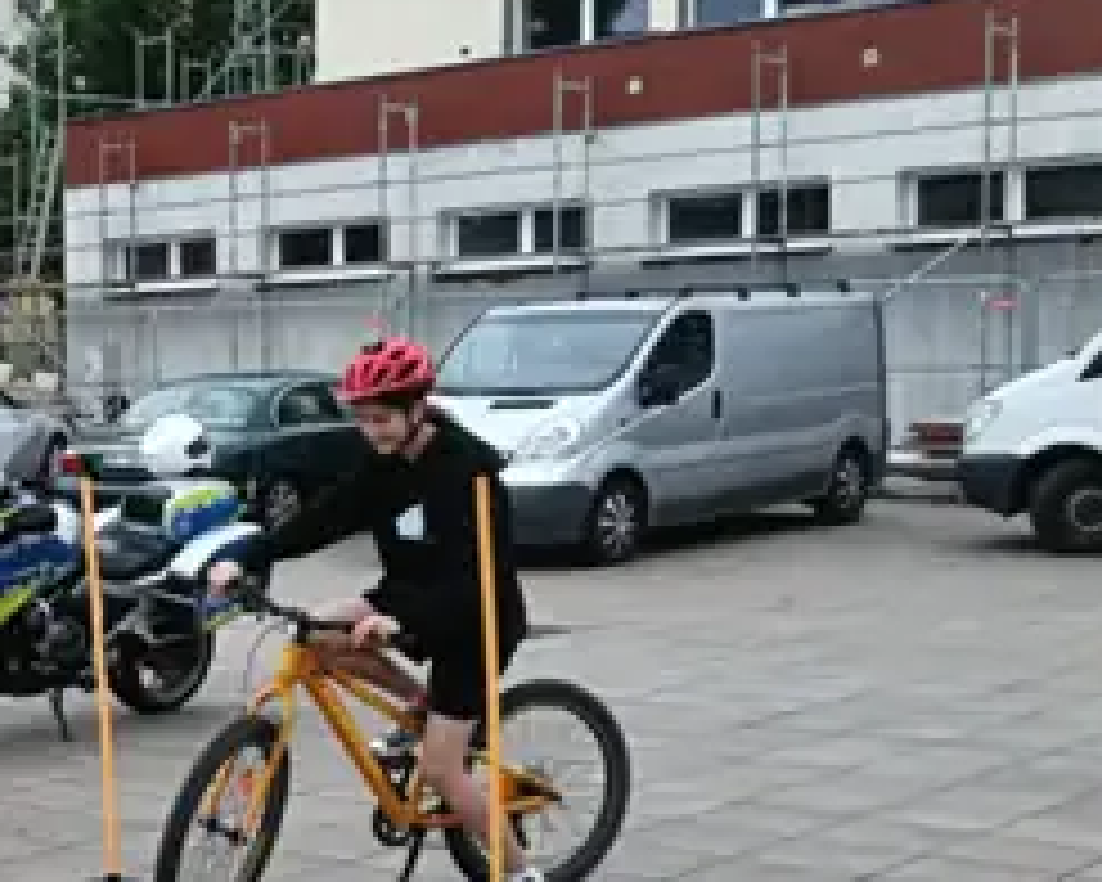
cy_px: 567
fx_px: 2022
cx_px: -40
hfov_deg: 28.3
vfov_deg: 24.5
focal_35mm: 62
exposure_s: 1/499
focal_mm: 3.98
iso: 64
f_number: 1.8
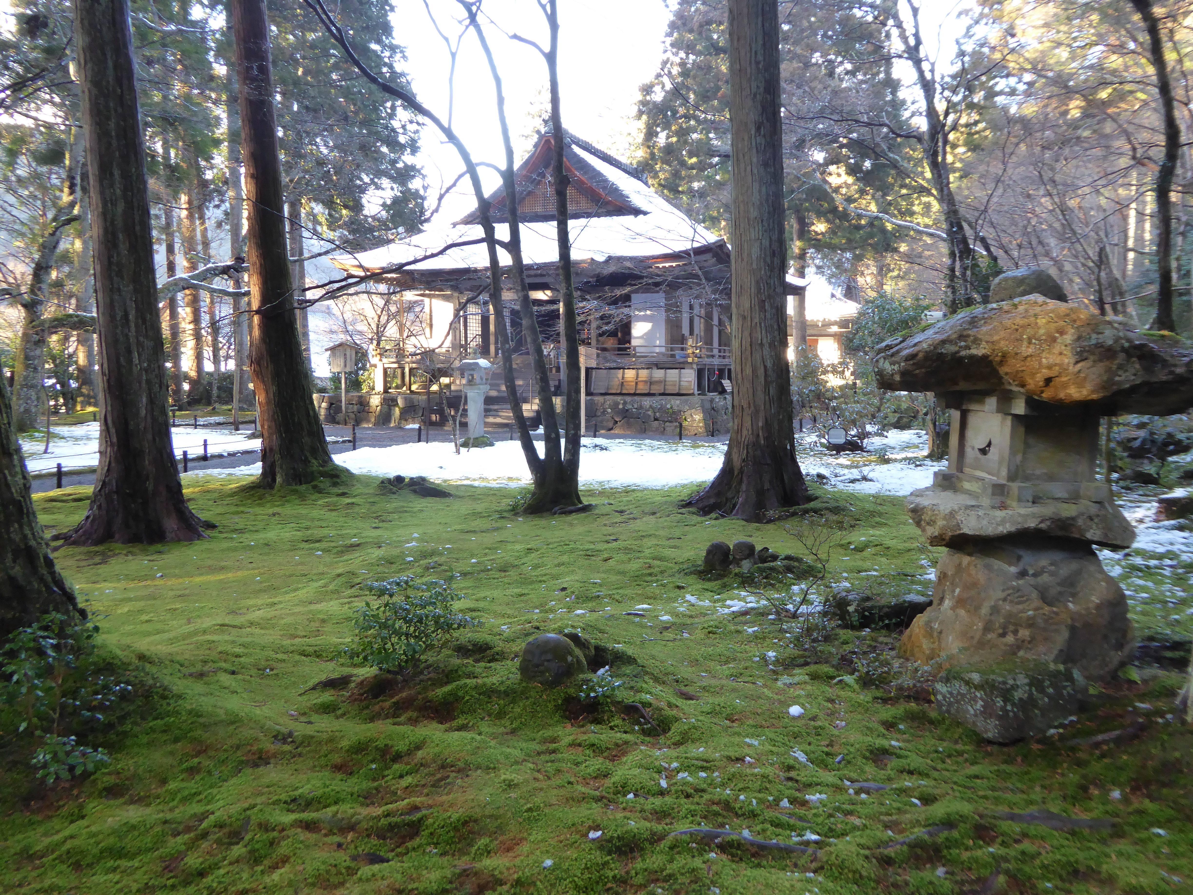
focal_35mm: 29
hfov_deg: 61.7
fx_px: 999
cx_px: 596
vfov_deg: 48.2
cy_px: 448
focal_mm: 5
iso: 400
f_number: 3.5
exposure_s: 1/40
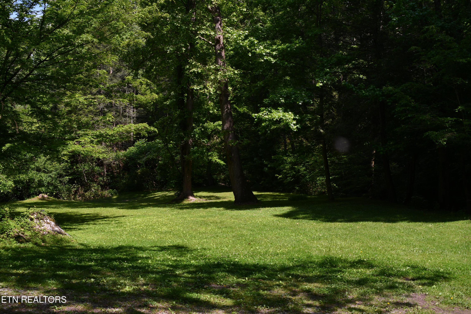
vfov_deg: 31.9
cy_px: 157
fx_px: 549
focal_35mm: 42
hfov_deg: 46.4
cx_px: 236
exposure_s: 1/250
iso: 100
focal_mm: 28
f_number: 5
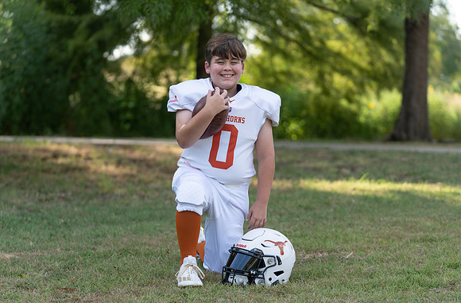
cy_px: 159
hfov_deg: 21.6
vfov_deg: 14.3
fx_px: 1206
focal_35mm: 95
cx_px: 239
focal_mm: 90
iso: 100
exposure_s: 1/400
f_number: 2.8
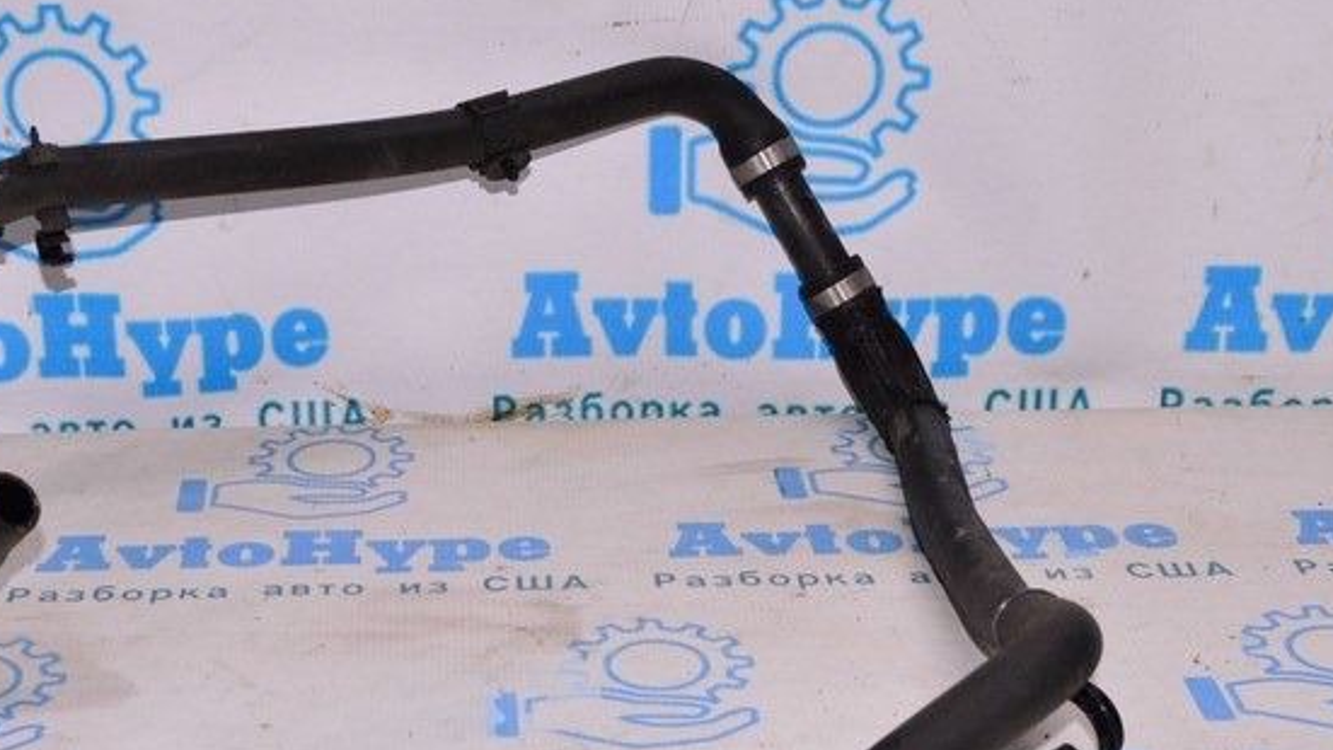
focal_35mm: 73
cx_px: 467
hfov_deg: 28.8
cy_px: 613
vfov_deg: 16.4
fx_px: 2579
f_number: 8
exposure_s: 1/200
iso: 1600
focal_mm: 25
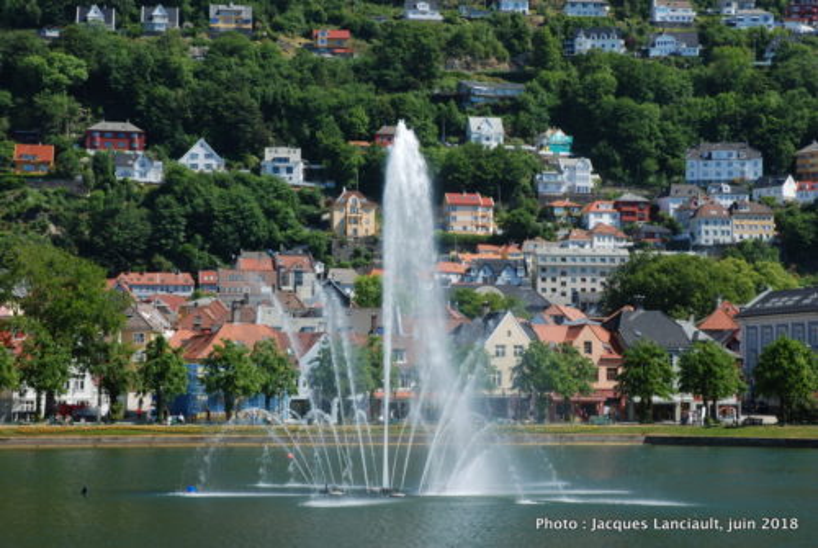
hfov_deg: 26.0
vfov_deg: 17.6
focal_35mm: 78
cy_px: 274
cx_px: 409
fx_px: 1775
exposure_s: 1/50
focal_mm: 52
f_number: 16
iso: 100
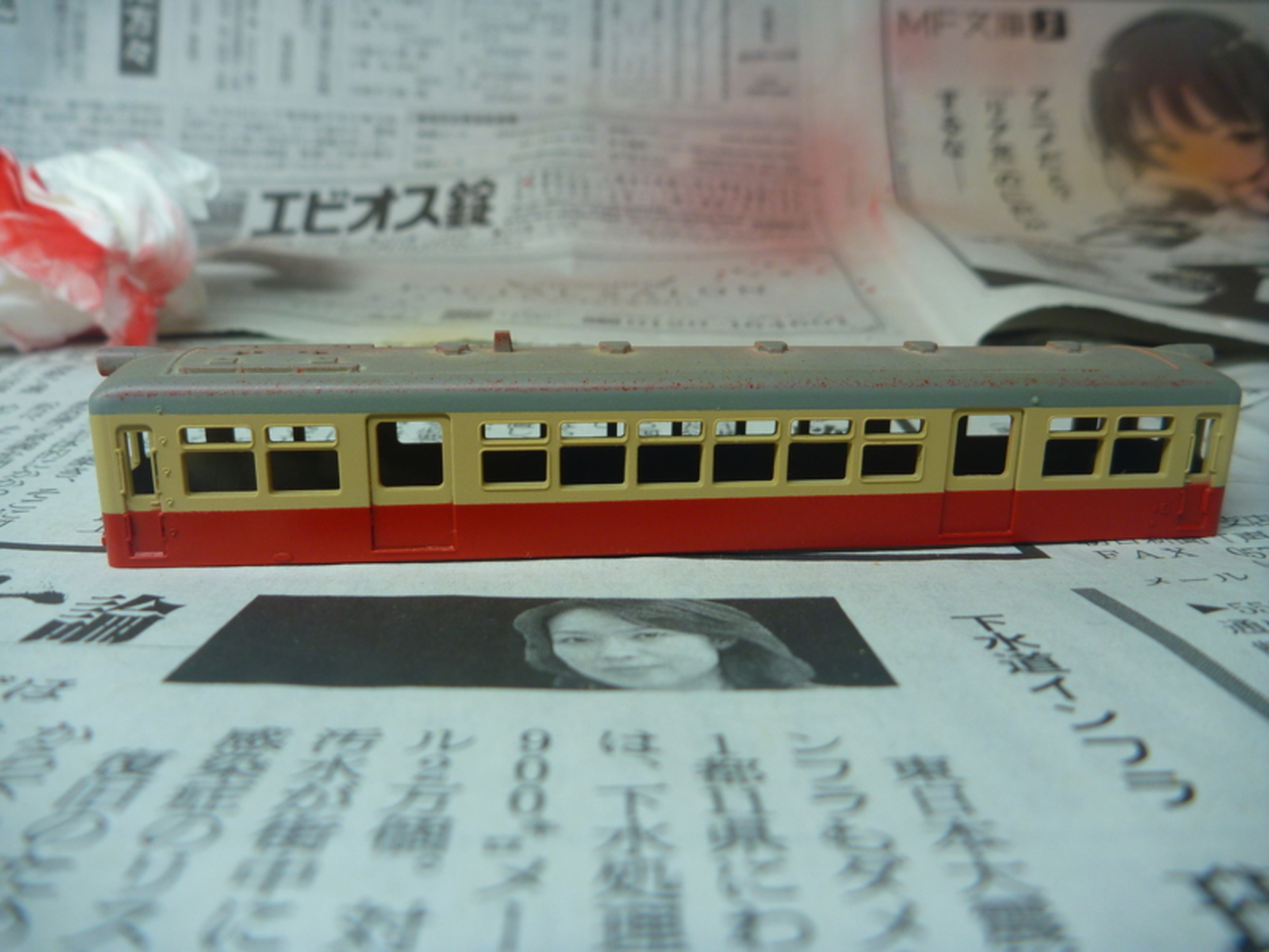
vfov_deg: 49.7
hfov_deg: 63.4
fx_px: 1026
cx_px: 634
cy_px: 476
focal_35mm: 28
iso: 80
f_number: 3.3
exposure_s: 1/30
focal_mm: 4.9
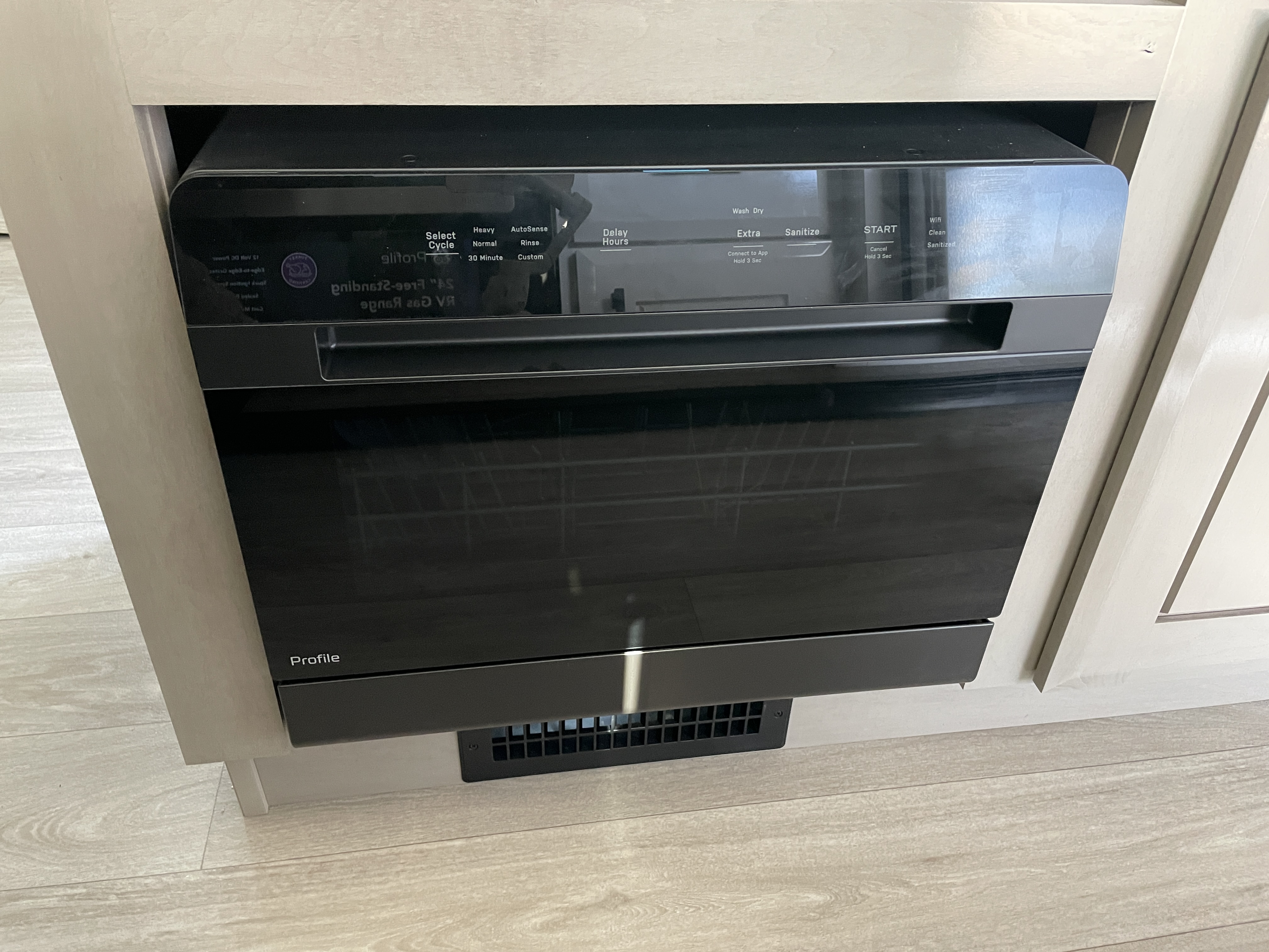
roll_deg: -1.8
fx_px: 953
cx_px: 634
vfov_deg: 53.1
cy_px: 476
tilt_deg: -34.2
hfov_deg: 67.3
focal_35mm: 26
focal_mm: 4.2
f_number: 1.6
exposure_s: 1/60
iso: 500
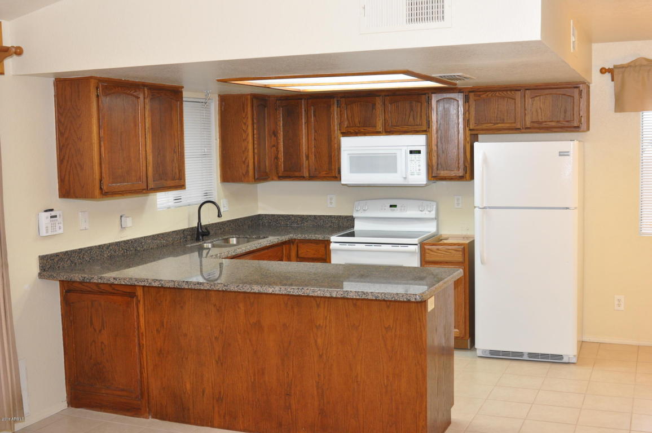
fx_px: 760
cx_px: 326
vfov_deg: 31.8
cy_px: 216
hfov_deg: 46.4
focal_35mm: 42
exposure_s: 1/60
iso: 720
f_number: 4
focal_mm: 28
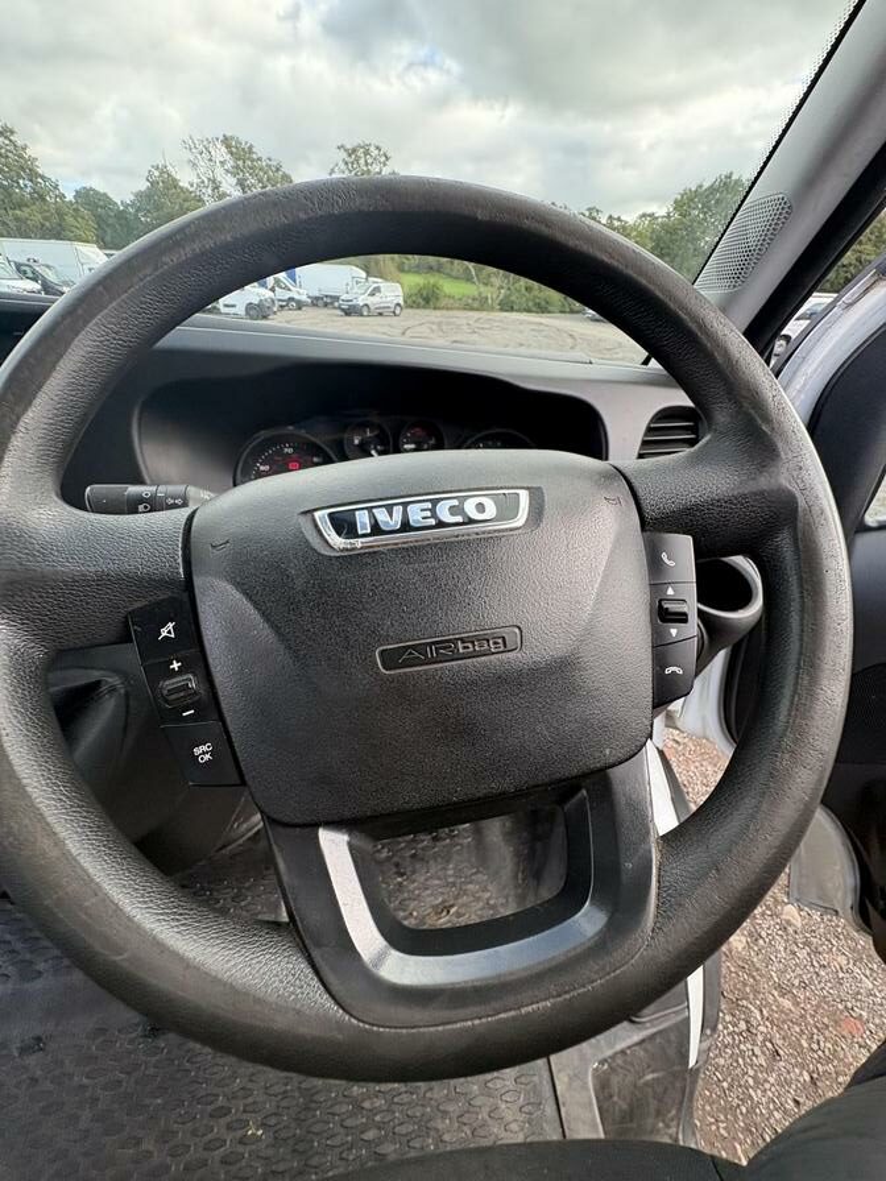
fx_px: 478
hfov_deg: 85.7
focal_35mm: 14
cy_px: 590
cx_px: 443
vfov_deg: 102.1
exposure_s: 1/143
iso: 100
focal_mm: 2.22
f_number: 2.2
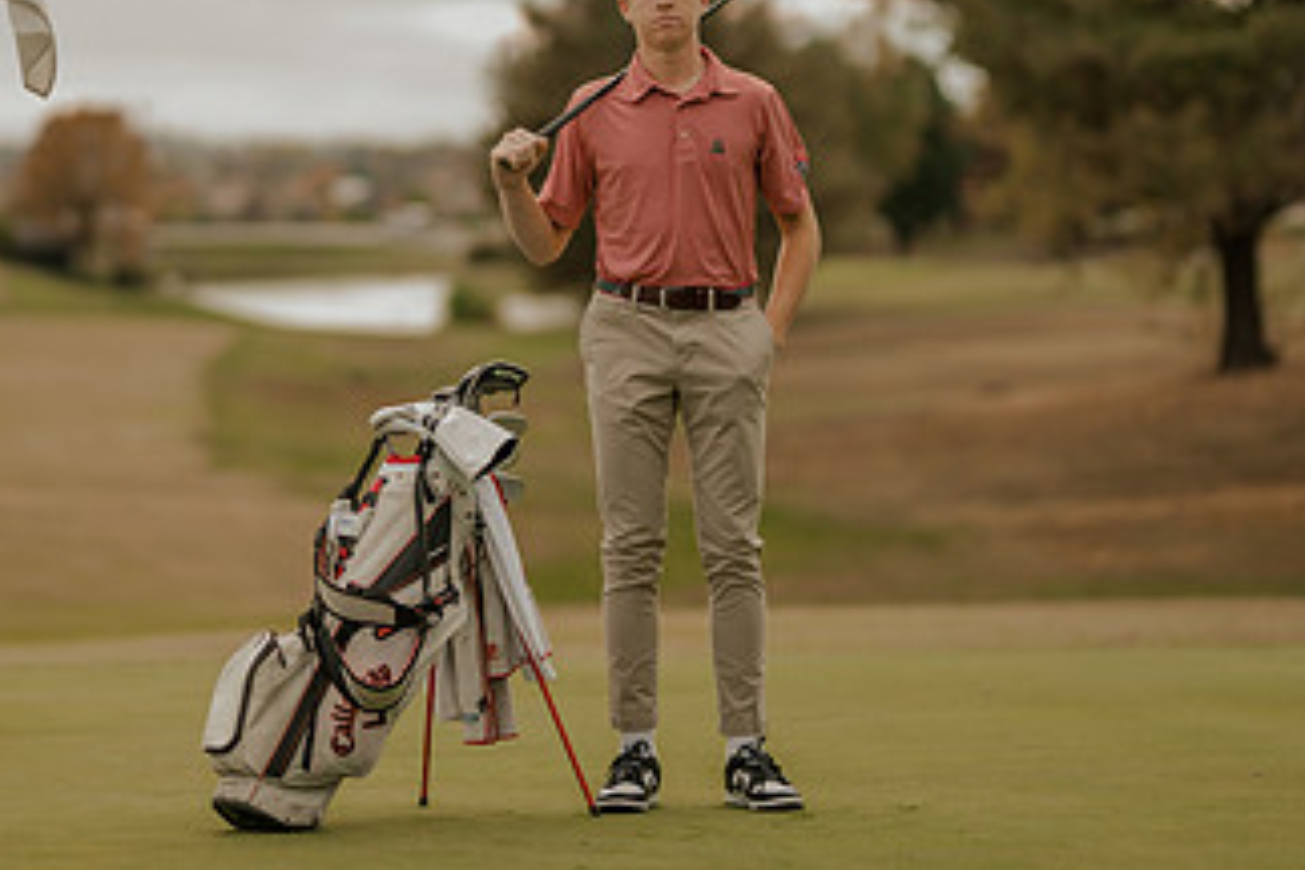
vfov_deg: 8.7
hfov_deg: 13.0
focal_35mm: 158
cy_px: 266
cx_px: 354
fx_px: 5727
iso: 64
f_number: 1.4
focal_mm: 85
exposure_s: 1/800
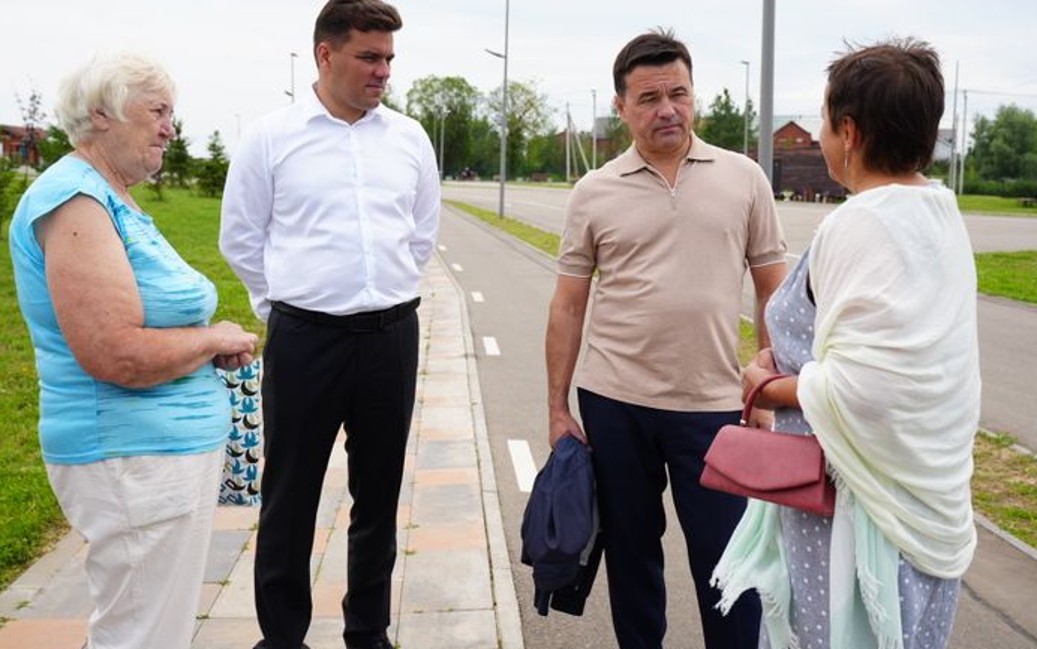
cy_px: 313
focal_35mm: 38
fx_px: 1074
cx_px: 521
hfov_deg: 51.5
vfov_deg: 33.6
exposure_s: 1/1000
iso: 500
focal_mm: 37
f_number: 6.3
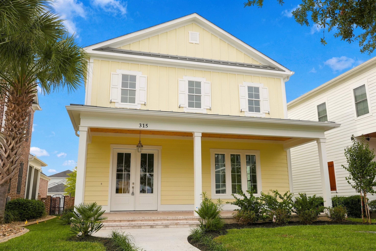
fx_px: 313
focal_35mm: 30
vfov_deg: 43.6
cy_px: 126
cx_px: 188
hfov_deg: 61.9
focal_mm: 30
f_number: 11
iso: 250
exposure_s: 1/160
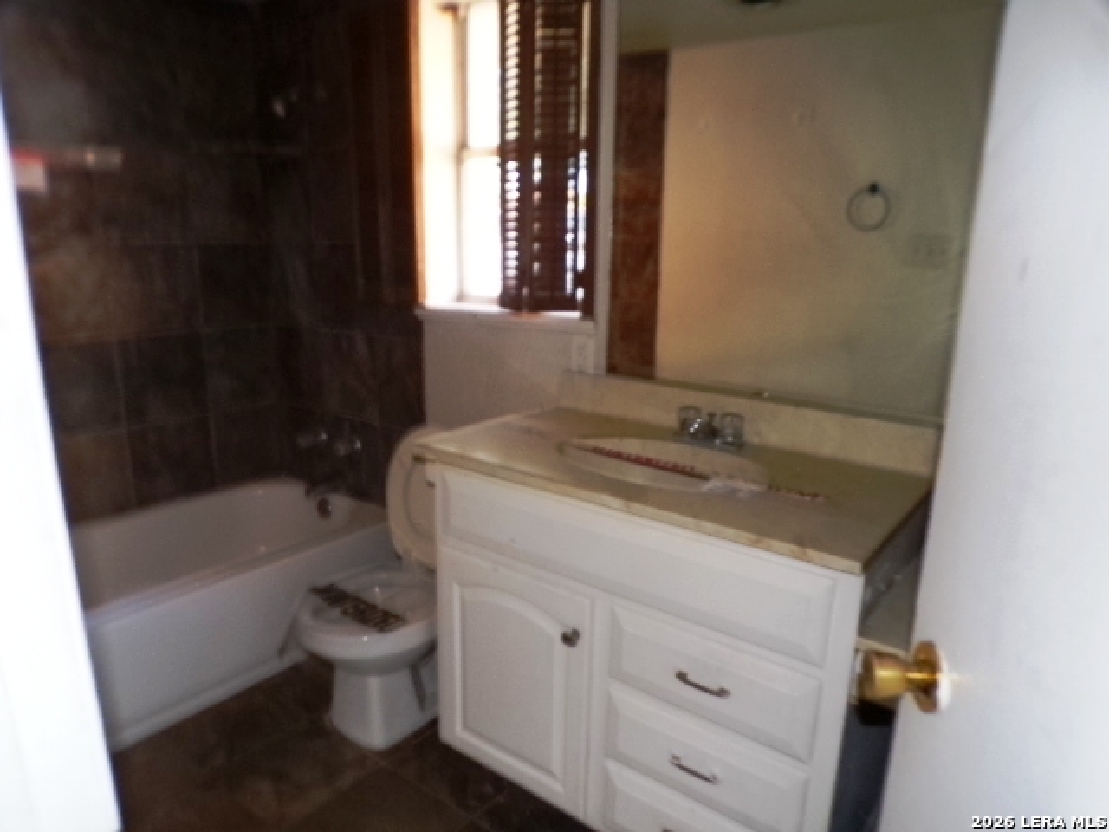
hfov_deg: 71.6
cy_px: 416
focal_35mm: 24
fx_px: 769
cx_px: 554
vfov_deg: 56.8
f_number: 3
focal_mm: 4.3
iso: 200
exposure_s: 1/17
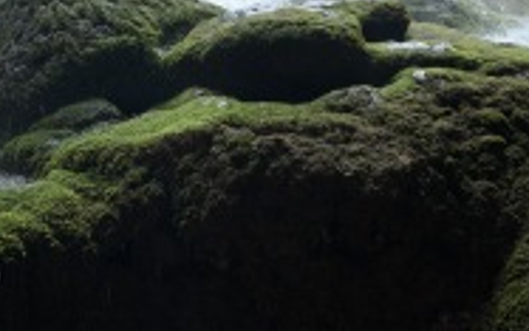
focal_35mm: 108
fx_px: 1557
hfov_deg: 19.2
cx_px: 161
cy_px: -48
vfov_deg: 11.9
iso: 20
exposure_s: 1/122
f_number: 2.4
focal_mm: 6
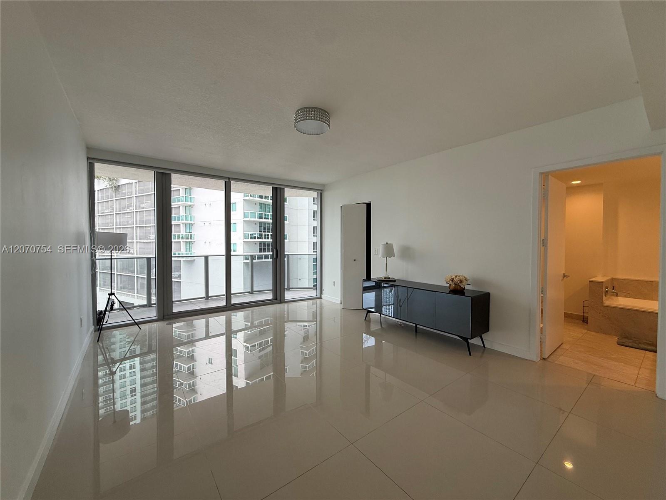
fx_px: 269
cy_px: 250
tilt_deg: -0.7
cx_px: 333
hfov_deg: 102.1
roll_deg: -0.1
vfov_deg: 85.7
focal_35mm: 14
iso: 80
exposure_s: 1/120
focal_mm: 2.22
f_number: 2.2
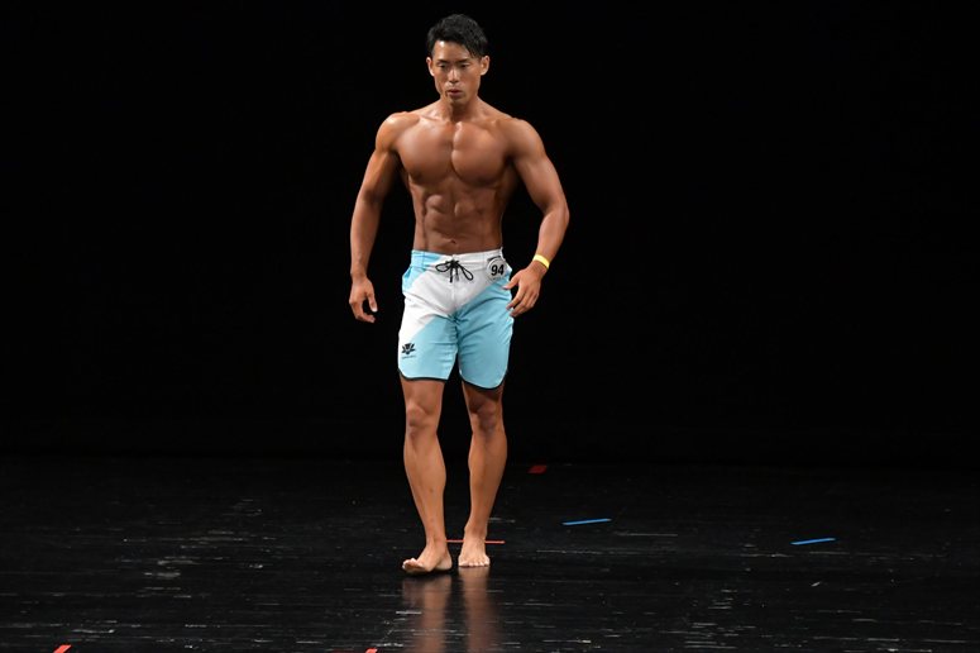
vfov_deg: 4.6
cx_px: 490
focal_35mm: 300
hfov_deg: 6.9
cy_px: 326
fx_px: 8163
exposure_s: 1/400
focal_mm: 200
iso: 3200
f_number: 5.6
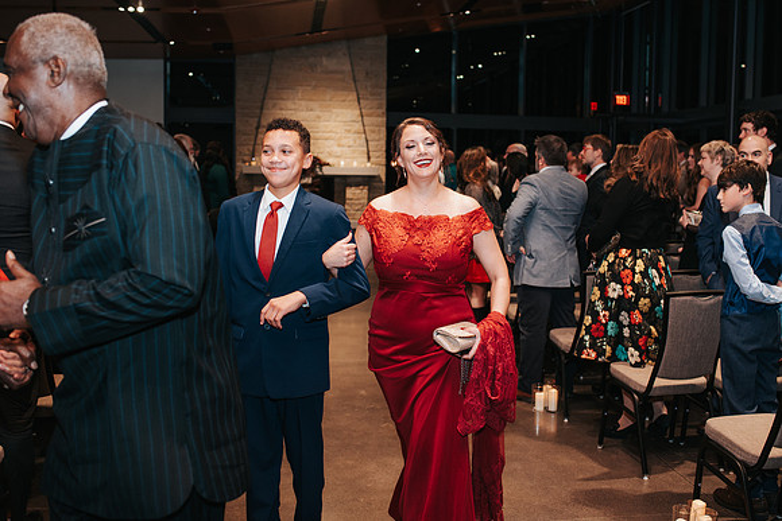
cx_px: 425
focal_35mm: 38
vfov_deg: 35.0
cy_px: 238
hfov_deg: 50.6
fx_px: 826
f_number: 2.8
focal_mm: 35
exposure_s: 1/200
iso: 1000
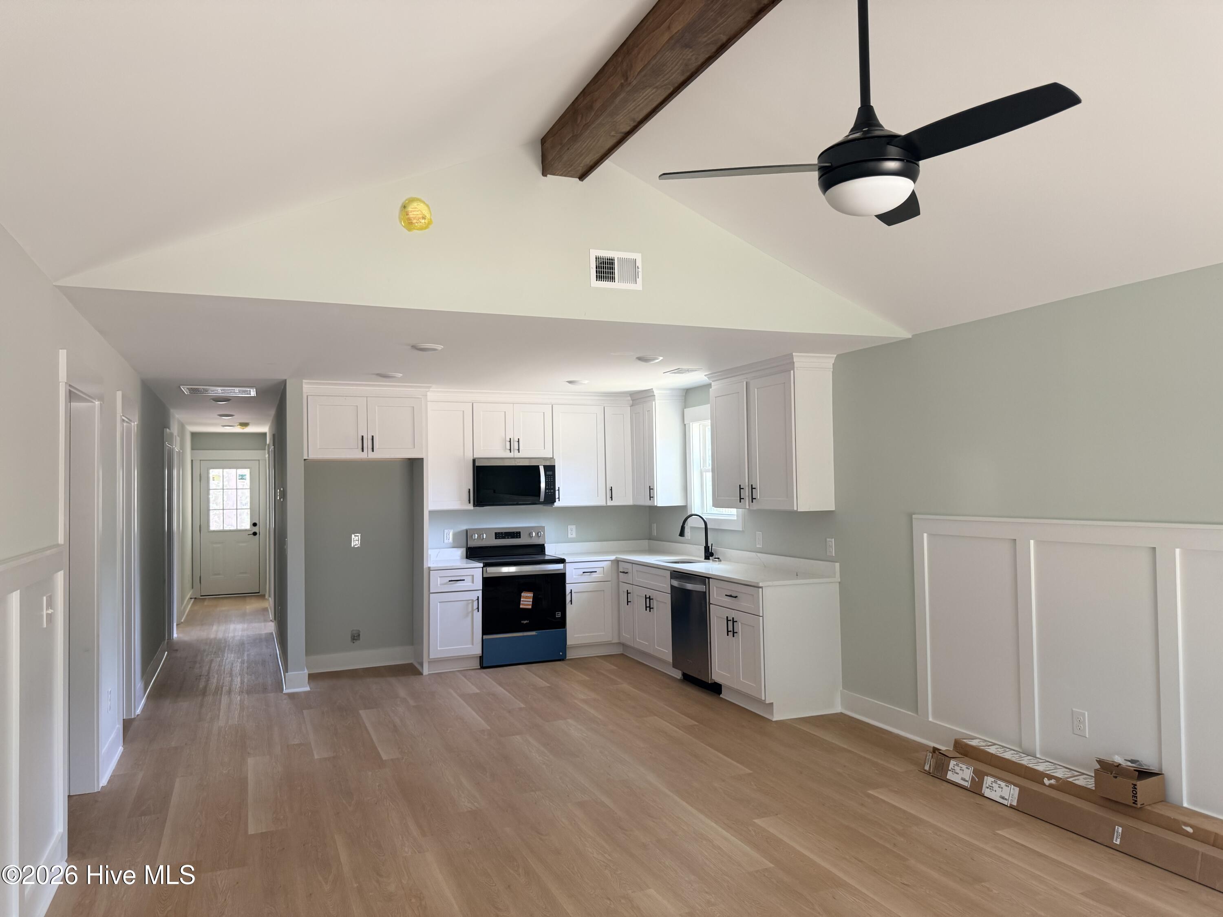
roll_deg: +1.0
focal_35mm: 24
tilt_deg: +2.7
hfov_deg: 71.6
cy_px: 458
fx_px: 848
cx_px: 612
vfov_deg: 56.8
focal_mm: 6.76
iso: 160
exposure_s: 1/121
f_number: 1.78
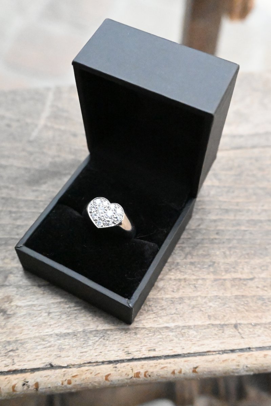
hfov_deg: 33.6
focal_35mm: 40
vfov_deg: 48.7
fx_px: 449
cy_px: 203
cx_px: 136
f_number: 6.3
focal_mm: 26.5
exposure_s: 1/4000
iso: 25600
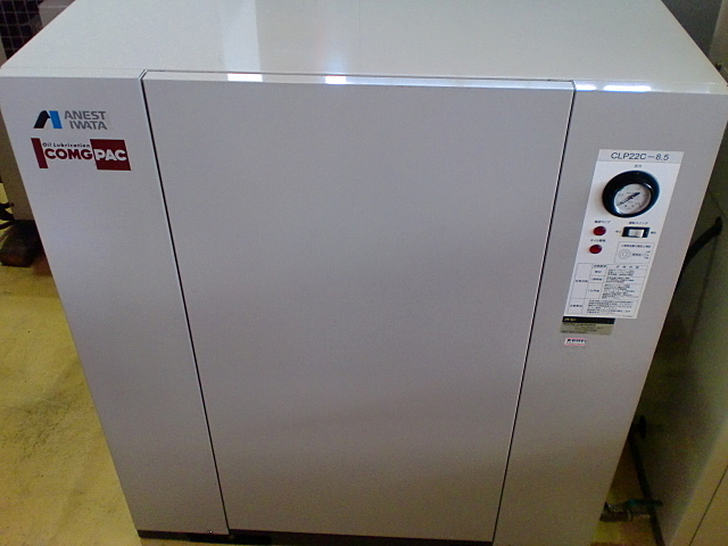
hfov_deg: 52.6
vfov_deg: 40.7
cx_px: 364
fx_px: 736
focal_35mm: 35
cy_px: 273
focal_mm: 6.3
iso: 320
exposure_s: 1/60
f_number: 3.1
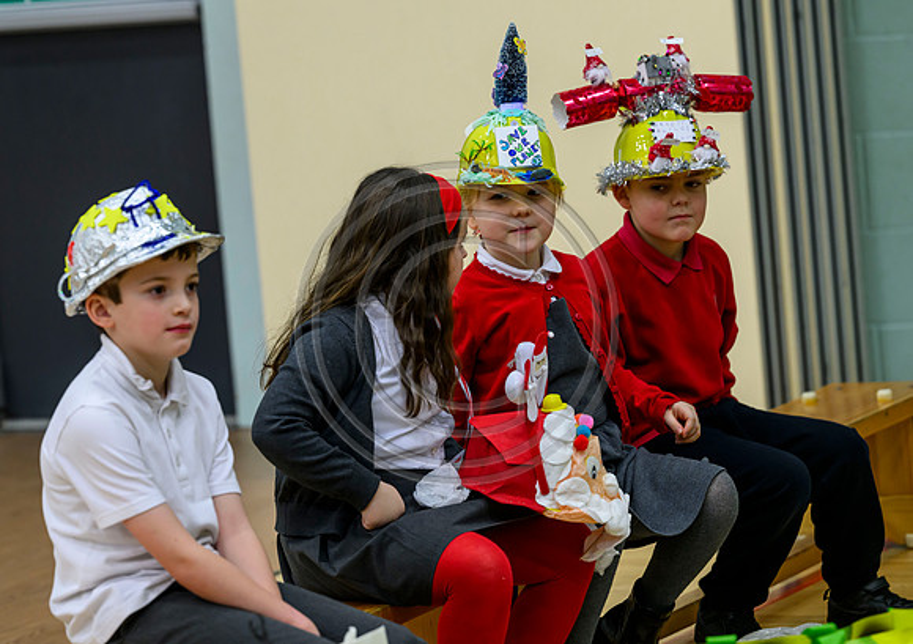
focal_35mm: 176
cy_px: 303
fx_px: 4553
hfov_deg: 11.5
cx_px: 462
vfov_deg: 8.1
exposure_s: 1/160
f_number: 4
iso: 2000
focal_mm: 160
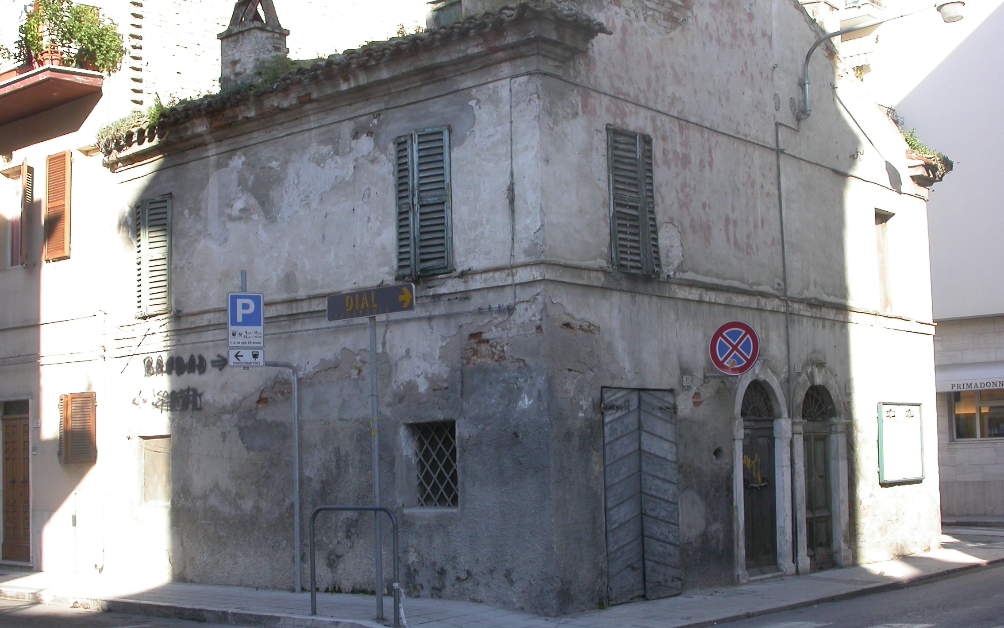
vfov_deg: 24.9
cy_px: 315
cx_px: 502
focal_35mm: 52
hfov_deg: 38.9
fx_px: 1423
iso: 100
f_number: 5.8
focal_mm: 10.2
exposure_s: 1/118
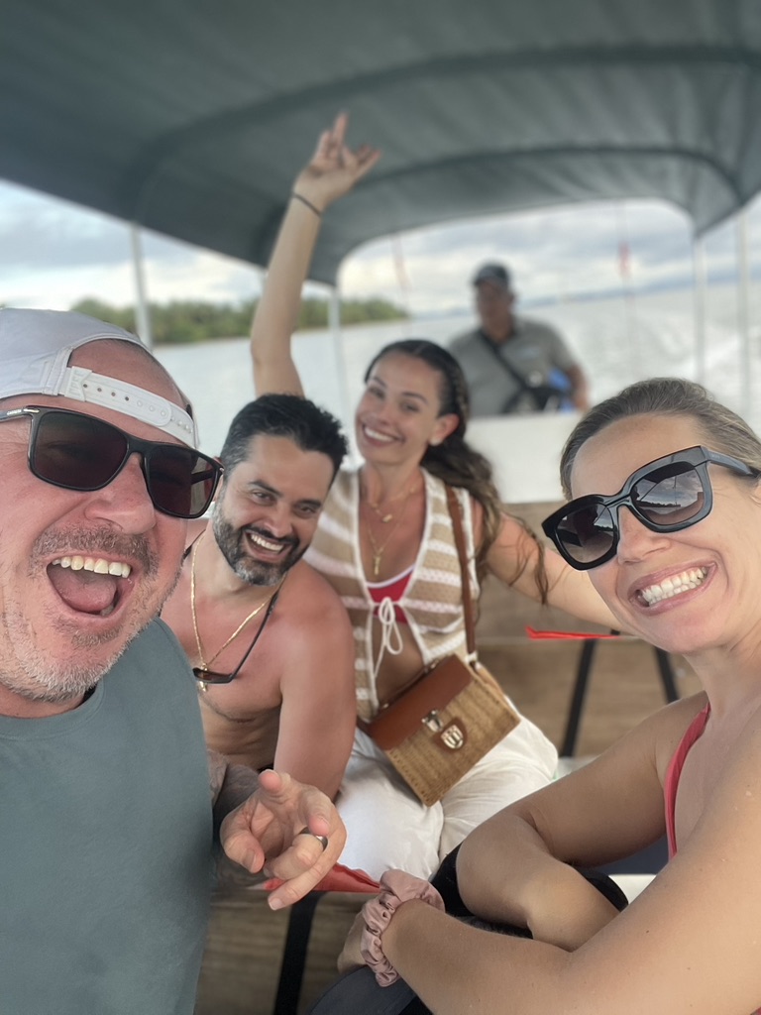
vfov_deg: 60.0
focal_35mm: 30
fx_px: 879
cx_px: 380
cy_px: 508
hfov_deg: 46.8
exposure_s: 1/121
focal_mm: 2.71
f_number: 2.2
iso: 50
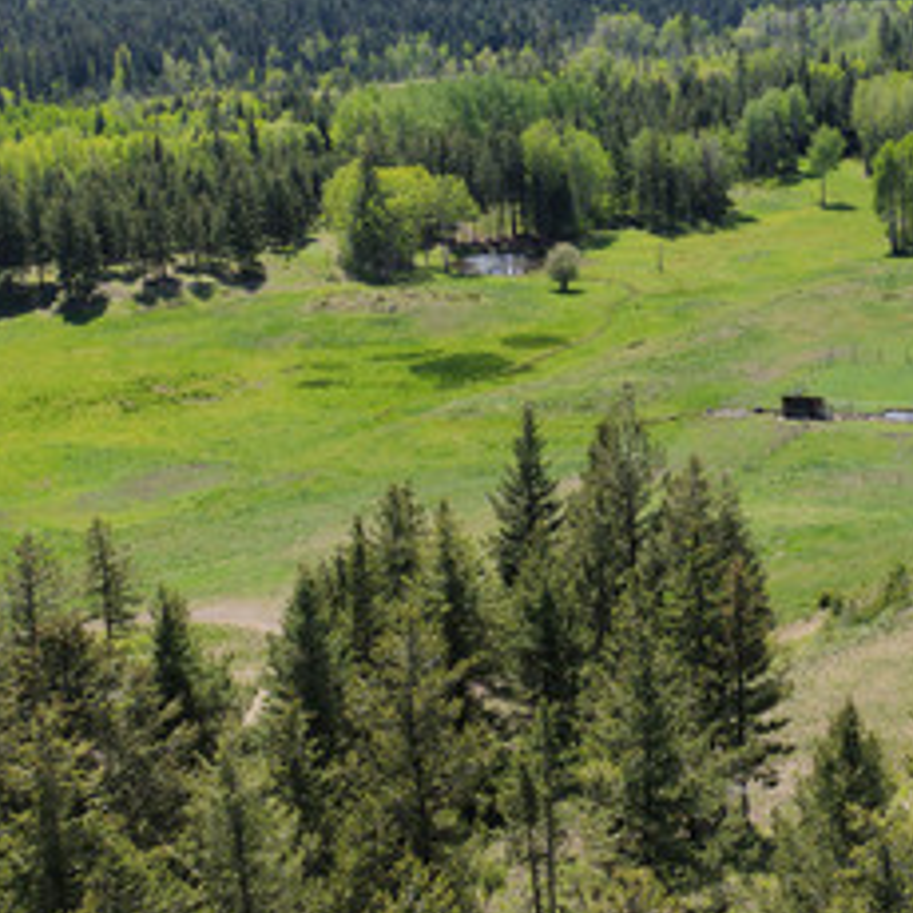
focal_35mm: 58
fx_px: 1731
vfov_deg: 29.4
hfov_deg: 28.3
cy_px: 347
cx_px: 834
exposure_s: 1/640
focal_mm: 14.45
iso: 100
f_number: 2.8
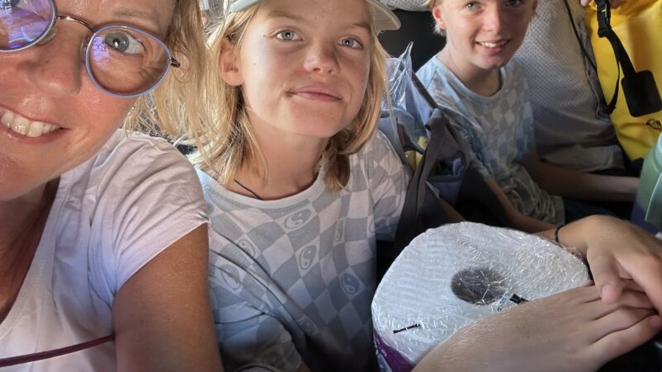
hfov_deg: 60.8
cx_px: 377
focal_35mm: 32
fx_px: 562
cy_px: 112
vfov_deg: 36.1
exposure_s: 1/60
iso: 100
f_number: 1.9
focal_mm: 2.69
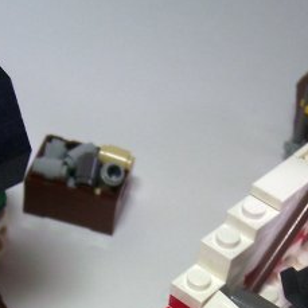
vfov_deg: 20.1
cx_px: 179
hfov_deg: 20.6
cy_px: 295
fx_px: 846
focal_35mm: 84
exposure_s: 1/45
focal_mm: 5.6
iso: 80
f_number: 2.7
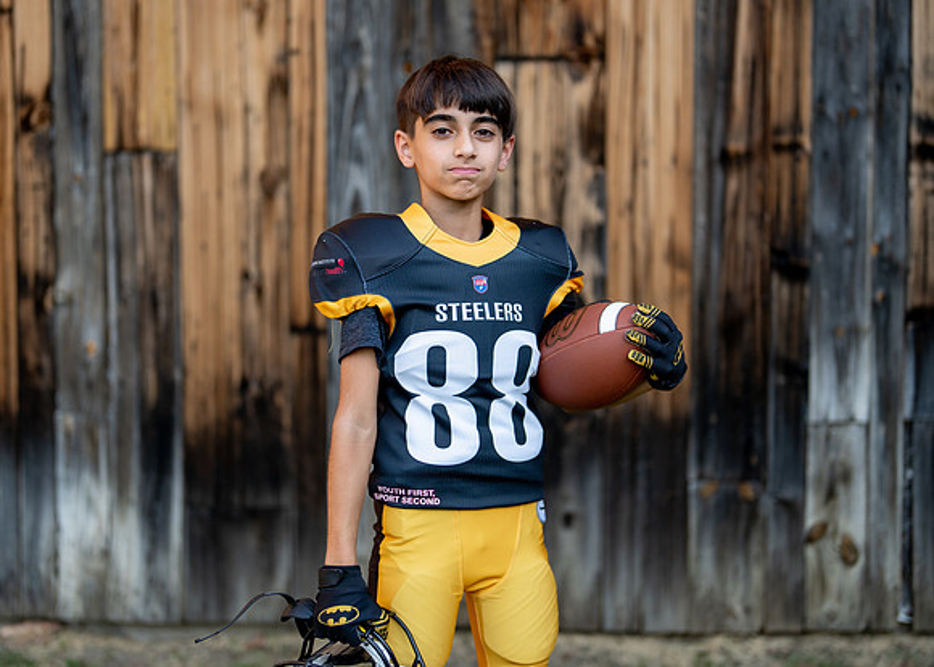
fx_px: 1549
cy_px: 312
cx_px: 438
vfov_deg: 24.3
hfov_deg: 33.5
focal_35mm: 58
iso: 100
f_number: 1.2
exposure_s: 1/2000
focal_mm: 50
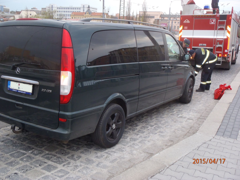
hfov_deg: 49.0
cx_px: 120
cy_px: 90
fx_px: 263
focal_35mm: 38
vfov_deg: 37.7
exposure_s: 1/40
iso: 160
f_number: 4.6
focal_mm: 6.83
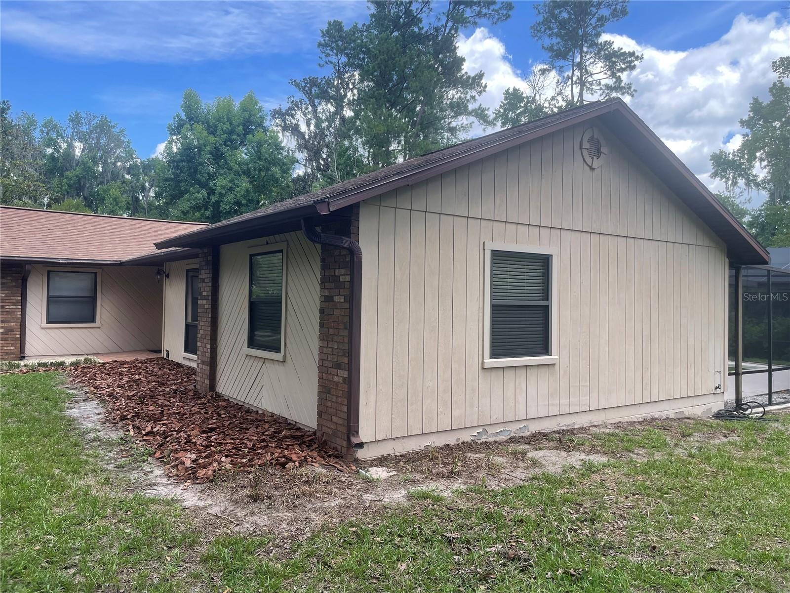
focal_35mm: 26
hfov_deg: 67.3
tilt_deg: +1.4
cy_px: 296
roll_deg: -1.1
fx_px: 593
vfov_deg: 53.1
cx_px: 395
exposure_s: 1/940
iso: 32
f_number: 1.6
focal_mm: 4.2
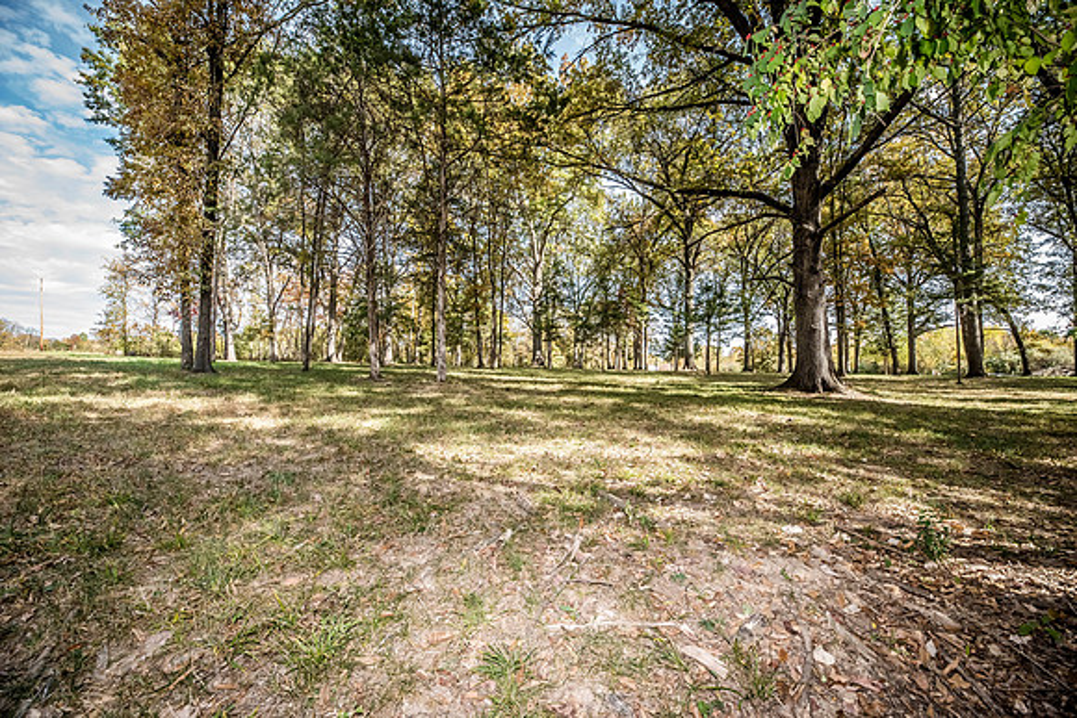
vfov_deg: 81.2
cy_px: 359
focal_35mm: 14
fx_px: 419
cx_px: 538
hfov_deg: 104.2
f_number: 9
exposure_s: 1/320
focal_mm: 14
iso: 800
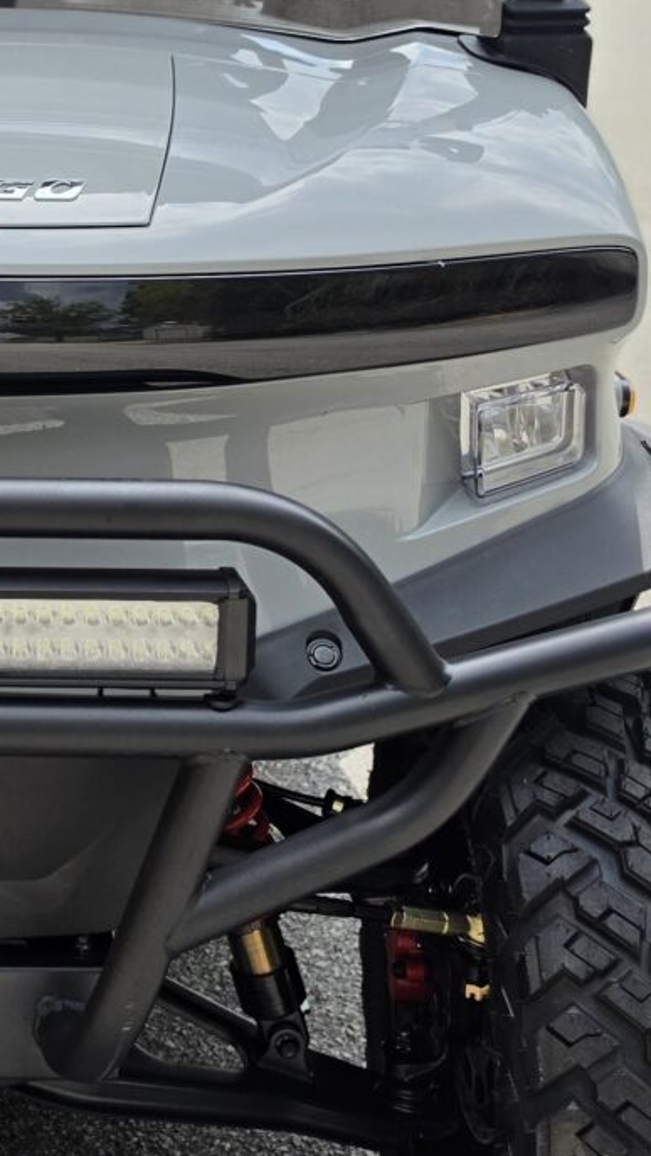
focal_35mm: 70
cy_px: 316
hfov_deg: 16.5
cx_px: -128
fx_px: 2146
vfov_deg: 29.7
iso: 64
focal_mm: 6.5
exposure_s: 1/5955
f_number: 1.4
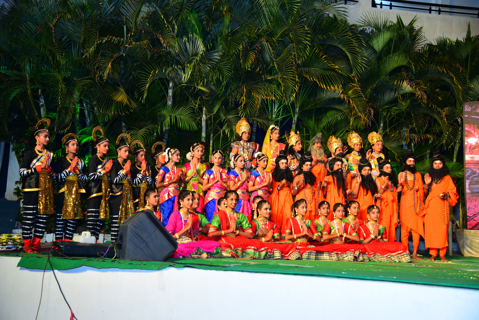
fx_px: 586
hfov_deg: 44.5
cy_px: 160
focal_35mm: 44
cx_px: 240
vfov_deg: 30.5
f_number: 4
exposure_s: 1/200
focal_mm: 44
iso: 1000
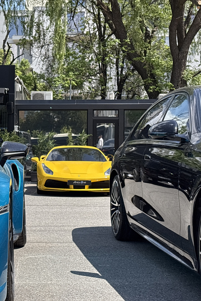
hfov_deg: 18.3
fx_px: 611
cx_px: 13
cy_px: 152
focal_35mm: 73
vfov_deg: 27.7
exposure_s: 1/1901
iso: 32
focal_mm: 5.96
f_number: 1.6
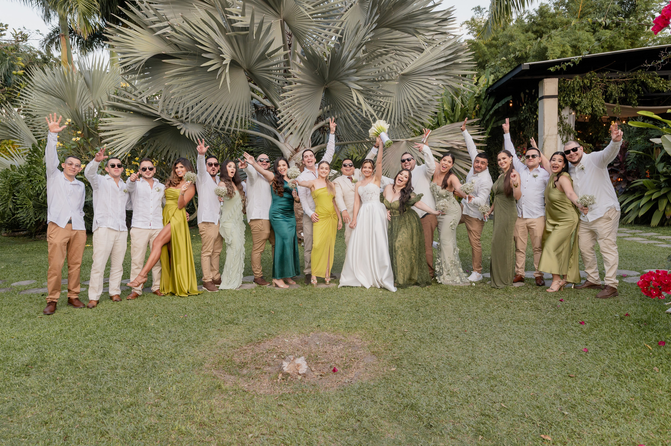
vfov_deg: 52.5
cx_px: 336
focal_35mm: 24
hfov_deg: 73.1
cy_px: 223
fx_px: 452
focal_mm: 24
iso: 1000
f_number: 9
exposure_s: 1/200
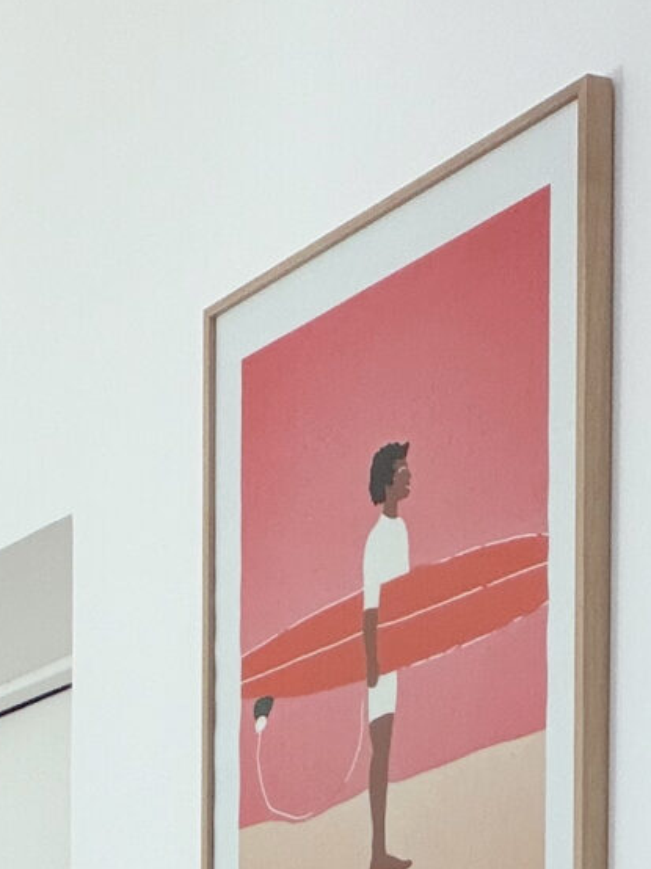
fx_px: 2610
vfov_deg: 16.5
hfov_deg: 13.4
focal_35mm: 104
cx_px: -337
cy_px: 1460
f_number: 1.9
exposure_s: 1/95
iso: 80
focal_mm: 2.71
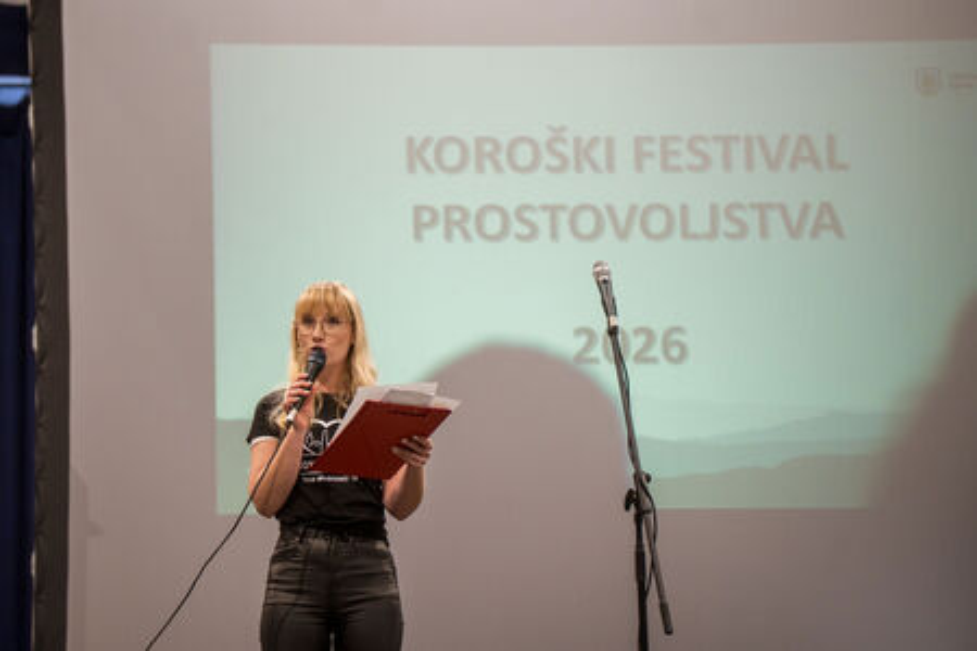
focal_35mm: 145
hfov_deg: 14.1
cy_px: 282
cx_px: 423
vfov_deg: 9.5
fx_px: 3937
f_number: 2.8
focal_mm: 128
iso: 800
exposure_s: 1/250
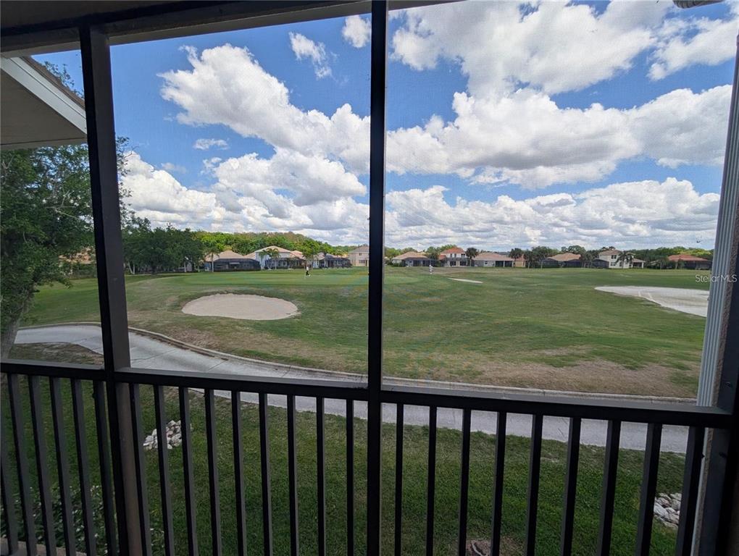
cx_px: 370
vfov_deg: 94.6
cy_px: 278
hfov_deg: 110.5
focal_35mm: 12
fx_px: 257
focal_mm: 2.02
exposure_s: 1/2342
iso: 54
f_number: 1.7
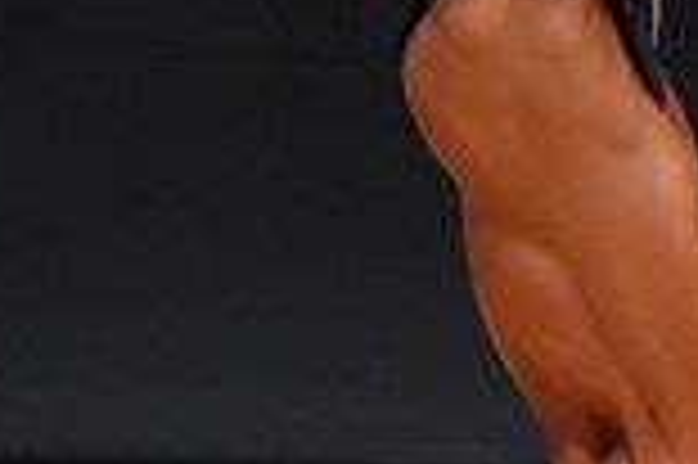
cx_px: 1029
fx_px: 24694
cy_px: 117
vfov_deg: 1.1
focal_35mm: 1275
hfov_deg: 1.6
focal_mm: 170
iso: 6400
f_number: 5.6
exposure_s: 1/400
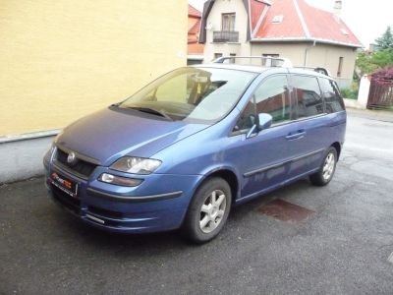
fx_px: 318
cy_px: 148
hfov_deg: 63.4
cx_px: 196
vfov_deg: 49.7
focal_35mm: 28
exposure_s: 1/320
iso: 1600
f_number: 8
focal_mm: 4.7
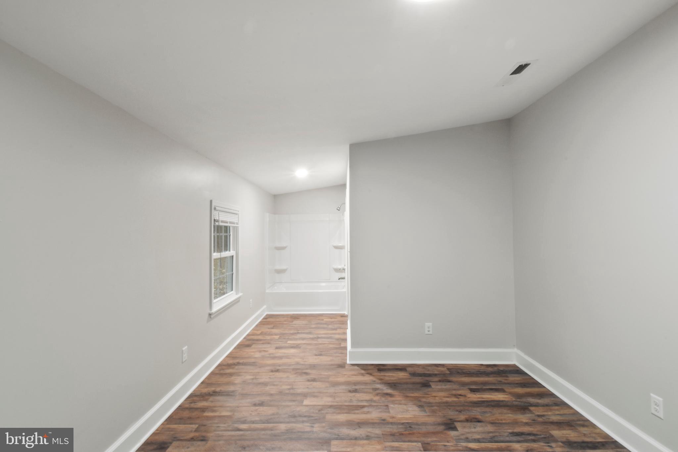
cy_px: 226
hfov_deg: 100.4
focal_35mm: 15
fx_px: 282
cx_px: 339
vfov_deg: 77.3
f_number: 22
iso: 100
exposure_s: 8
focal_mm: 10
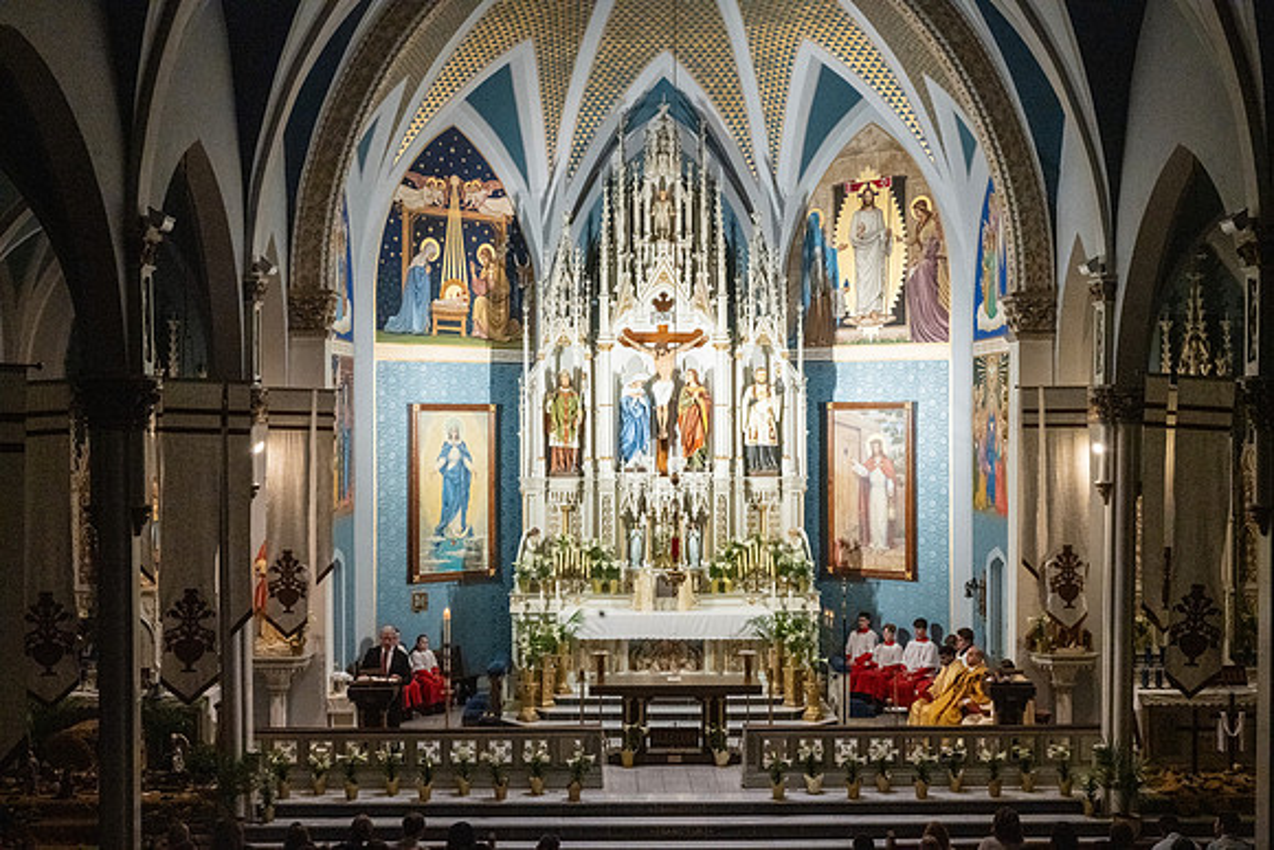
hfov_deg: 42.7
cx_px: 637
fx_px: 1628
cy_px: 425
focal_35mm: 46
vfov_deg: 29.3
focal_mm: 46
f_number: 14
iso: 5000
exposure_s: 1/60
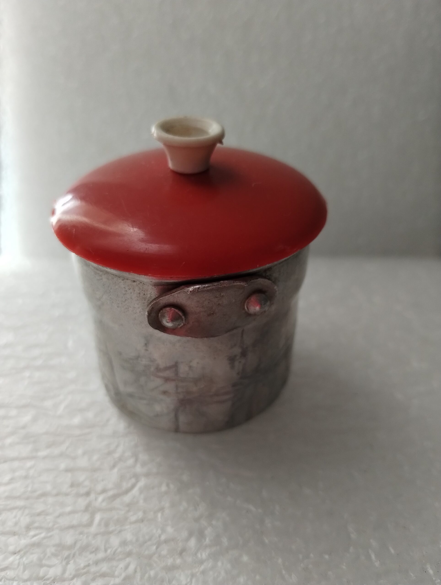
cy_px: 292
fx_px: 474
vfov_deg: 63.4
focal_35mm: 28
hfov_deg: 49.9
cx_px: 220
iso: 691
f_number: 1.8
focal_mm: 4.27
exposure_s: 1/30
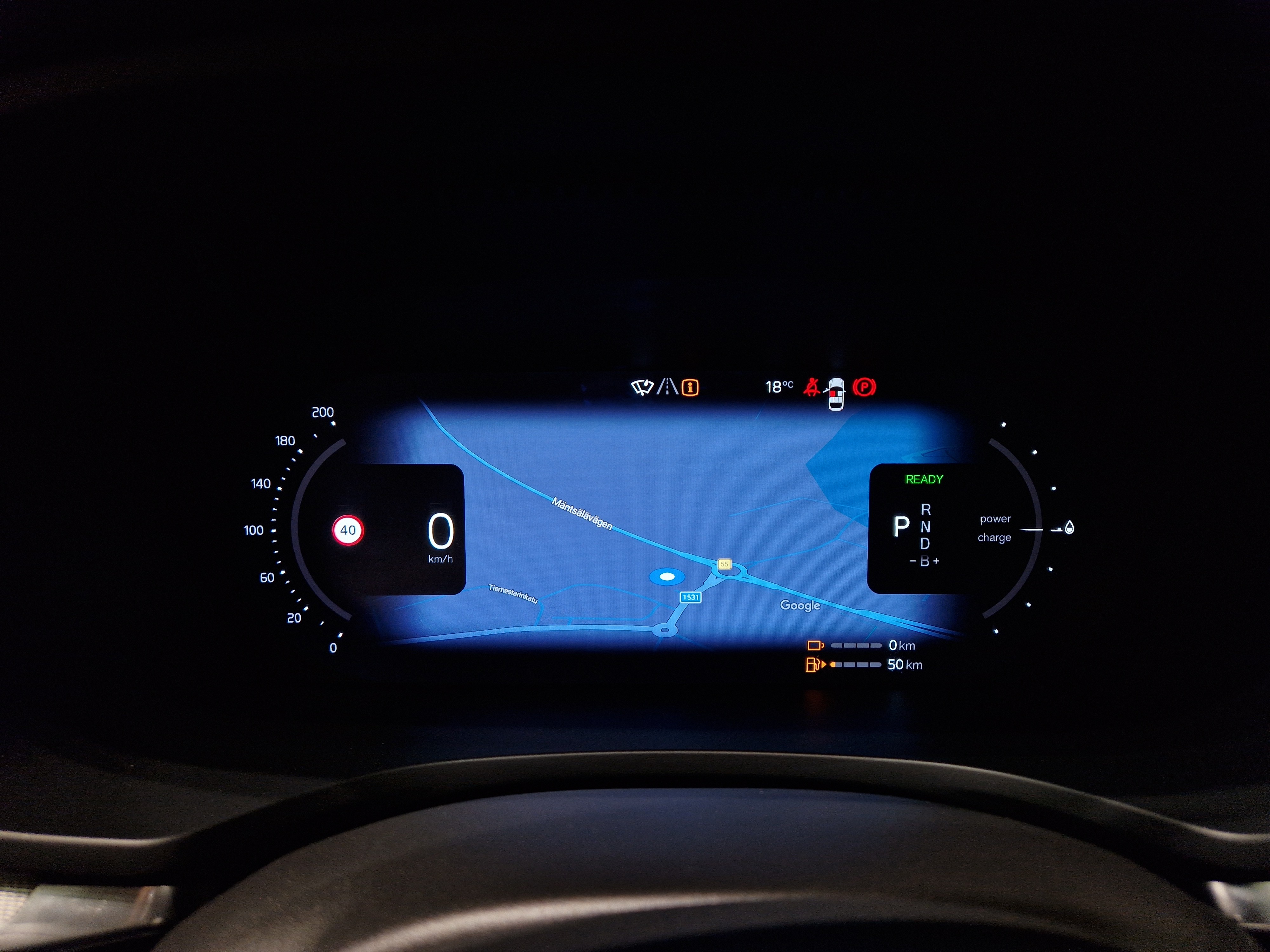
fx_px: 844
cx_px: 635
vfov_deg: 58.9
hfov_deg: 73.9
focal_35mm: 23
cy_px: 476
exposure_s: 1/383
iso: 50
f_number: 1.8
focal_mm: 5.4
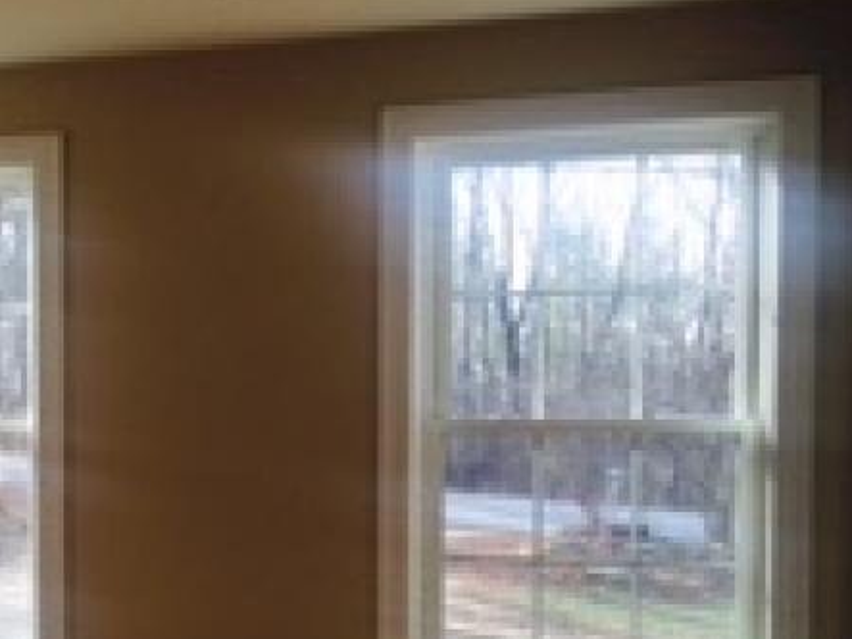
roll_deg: +0.9
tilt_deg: -5.3
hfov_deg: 27.1
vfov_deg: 21.7
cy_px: 481
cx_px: -35
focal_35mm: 67
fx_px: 1649
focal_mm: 4.15
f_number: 2.2
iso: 32
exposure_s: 1/120
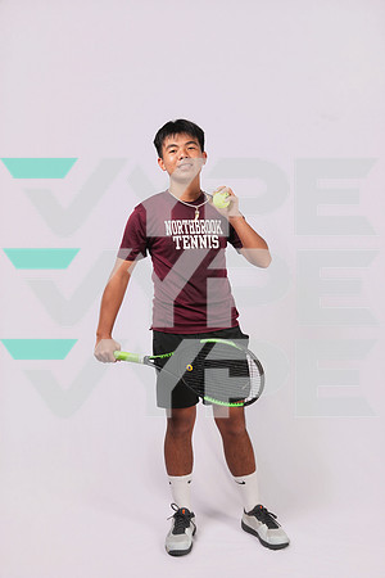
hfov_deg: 38.9
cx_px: 192
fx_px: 545
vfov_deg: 55.8
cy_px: 289
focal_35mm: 34
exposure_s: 1/125
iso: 160
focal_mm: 34
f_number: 5.6
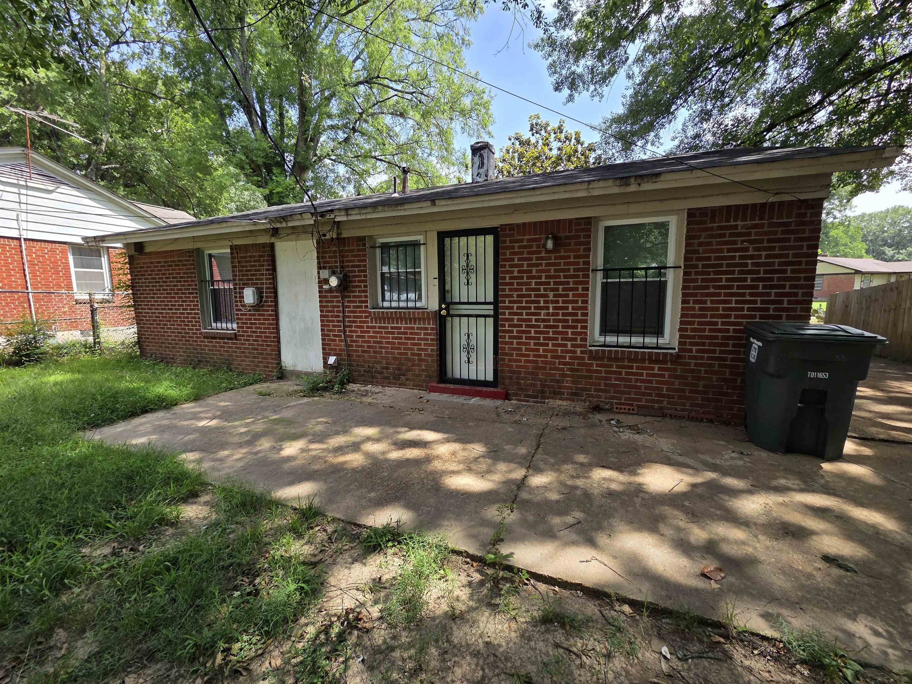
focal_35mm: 13
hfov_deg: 106.2
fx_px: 343
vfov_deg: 89.9
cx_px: 456
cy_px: 342
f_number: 2.2
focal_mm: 2.2
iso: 50
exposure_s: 1/553
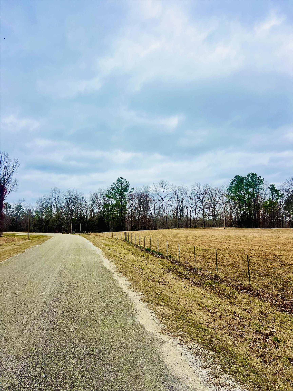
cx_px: 146
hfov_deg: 53.1
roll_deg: +0.3
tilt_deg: +4.3
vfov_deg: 67.3
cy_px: 196
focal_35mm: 26
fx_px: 293
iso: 50
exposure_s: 1/5319
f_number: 1.5
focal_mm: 5.7
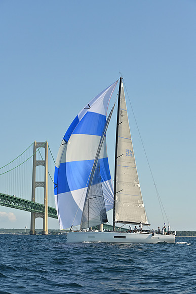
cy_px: 147
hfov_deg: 14.4
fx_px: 775
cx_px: 98
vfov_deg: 21.5
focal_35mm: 95
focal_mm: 95
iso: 320
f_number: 8
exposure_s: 1/1600
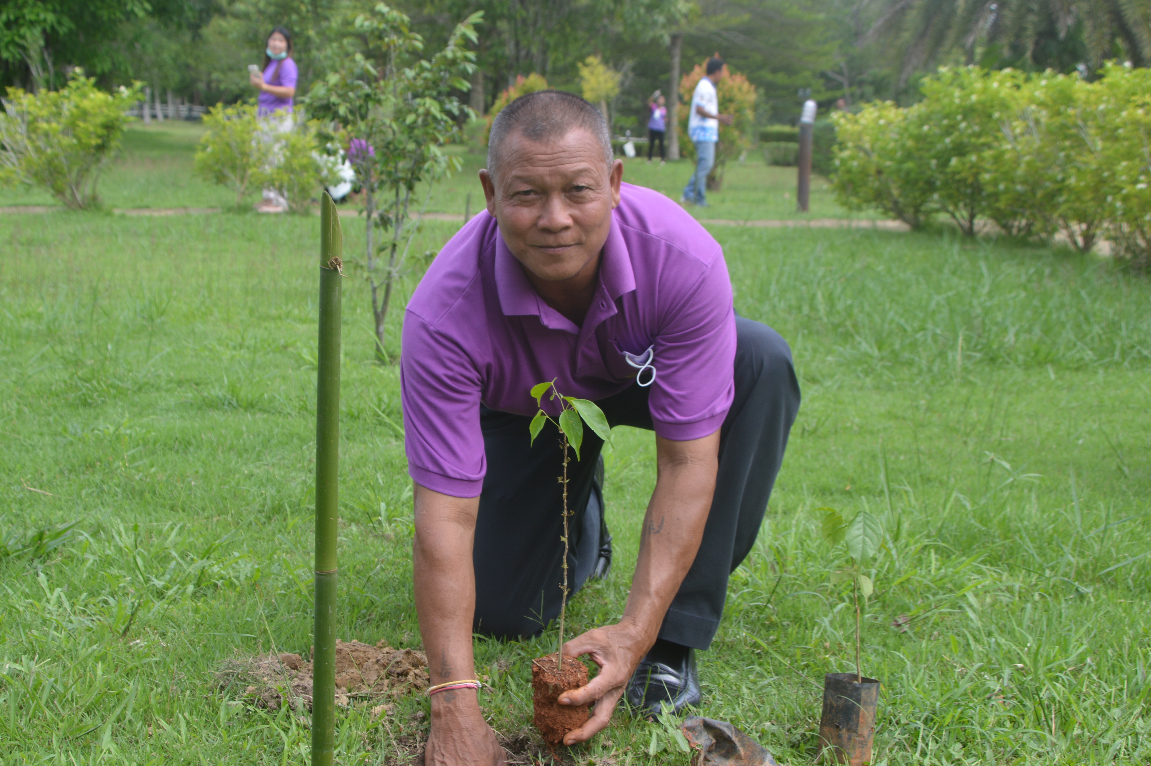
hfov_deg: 36.9
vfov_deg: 25.0
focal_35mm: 54
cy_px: 371
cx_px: 547
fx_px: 1725
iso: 100
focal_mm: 32
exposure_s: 1/160
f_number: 6.3
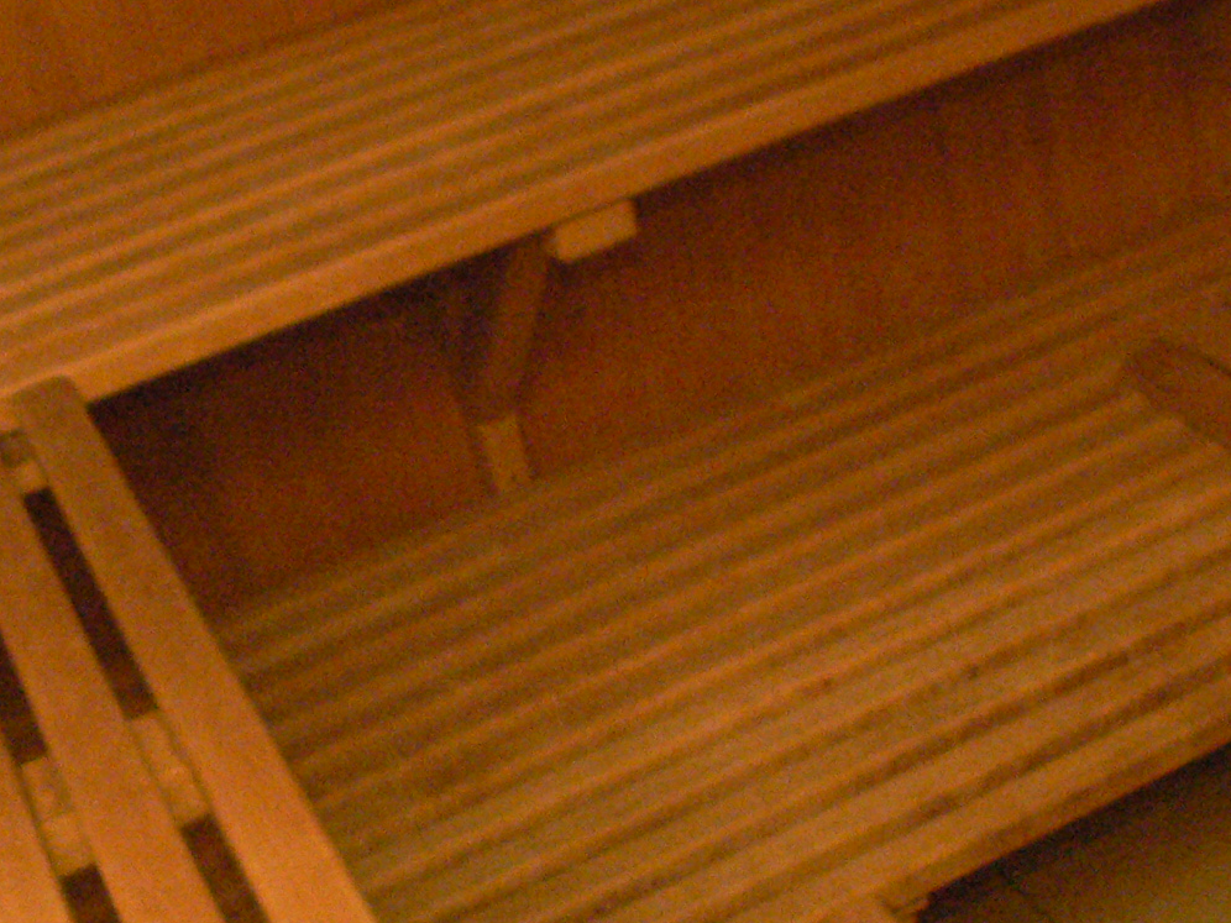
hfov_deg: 21.5
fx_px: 3201
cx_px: 980
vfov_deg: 16.4
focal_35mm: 90
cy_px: 565
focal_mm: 7.4
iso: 400
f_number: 2.8
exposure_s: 1/30
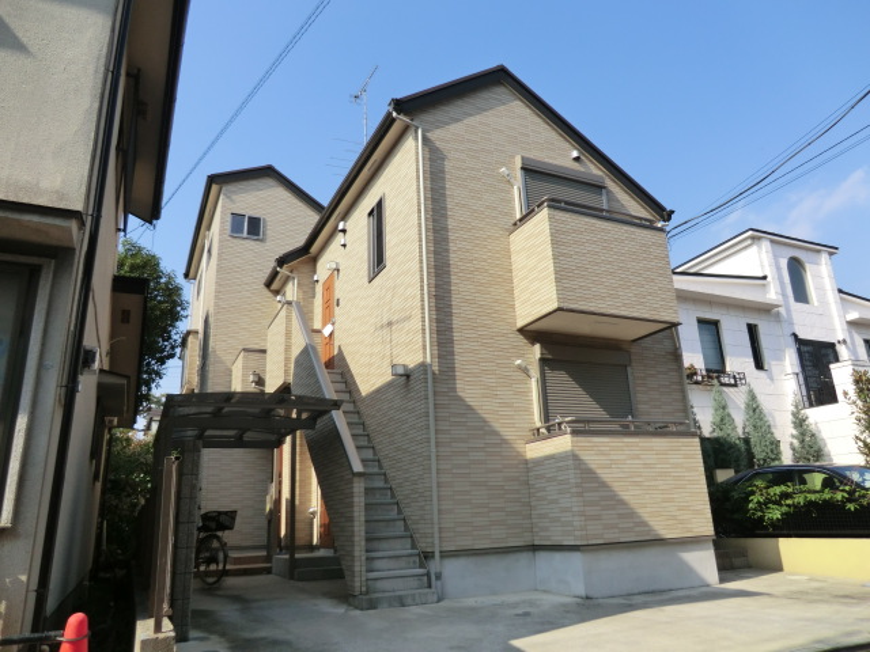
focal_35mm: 24
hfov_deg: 71.6
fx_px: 603
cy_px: 326
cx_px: 435
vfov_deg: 56.8
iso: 80
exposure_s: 1/800
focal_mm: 4.3
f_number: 3.2
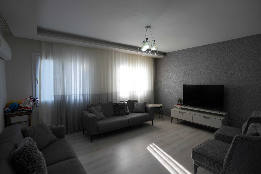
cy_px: 87
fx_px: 123
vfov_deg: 70.4
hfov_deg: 93.3
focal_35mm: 17
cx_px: 130
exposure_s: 1/60
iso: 100
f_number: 4
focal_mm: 17
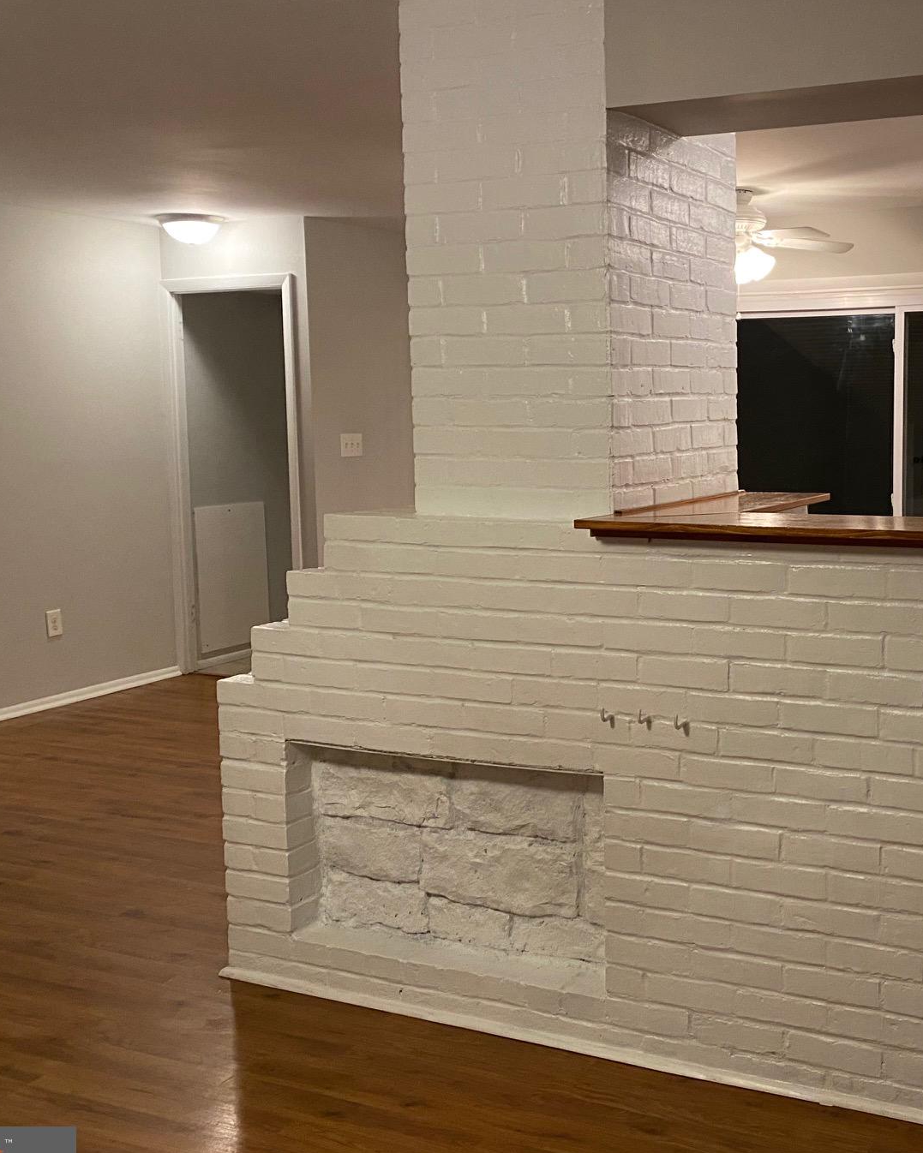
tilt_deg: -5.3
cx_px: 729
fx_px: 1297
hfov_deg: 37.8
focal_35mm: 38
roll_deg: +0.4
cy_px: 548
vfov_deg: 47.9
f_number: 1.8
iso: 320
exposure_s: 1/60
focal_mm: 4.25
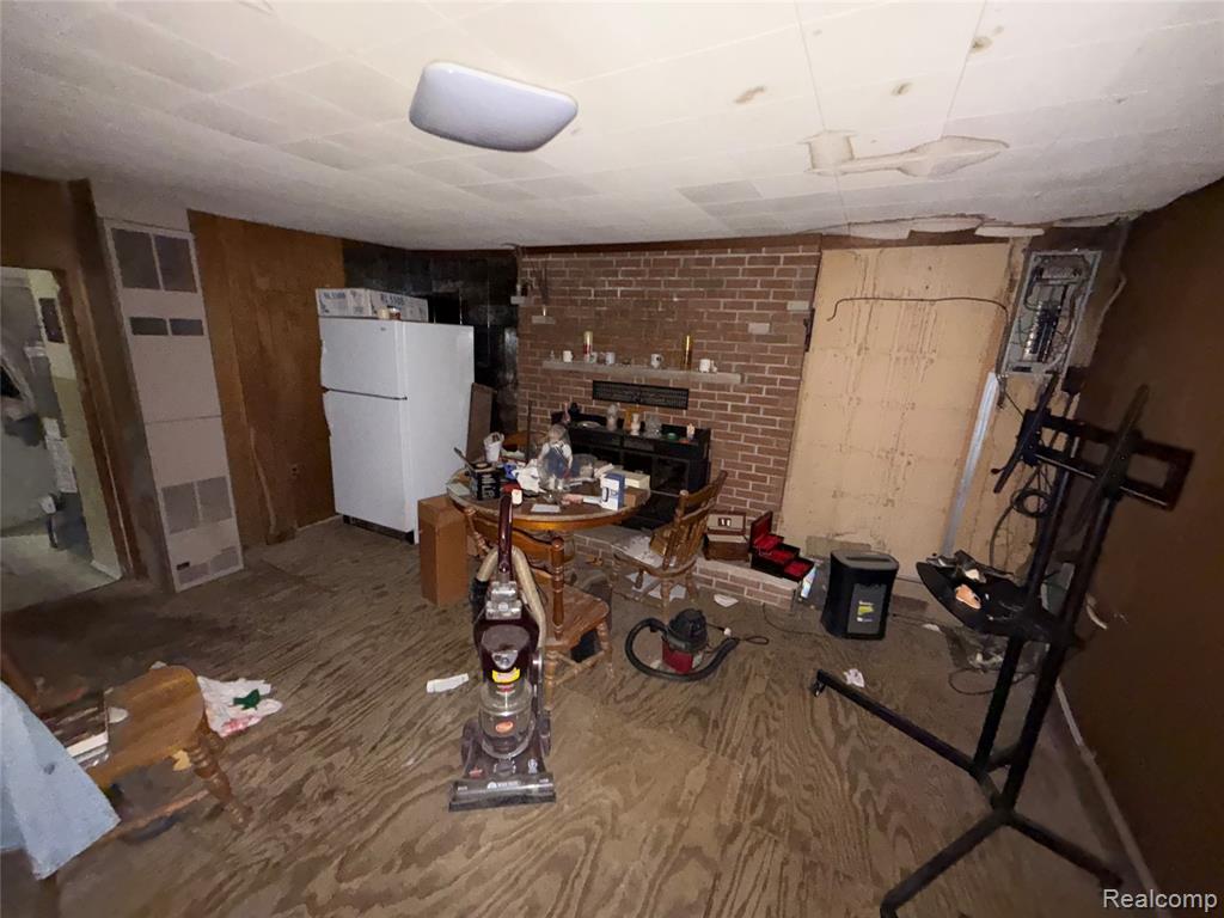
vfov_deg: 85.7
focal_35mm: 14
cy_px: 459
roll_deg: -3.2
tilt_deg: -13.7
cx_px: 612
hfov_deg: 102.1
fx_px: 495
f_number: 2.2
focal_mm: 2.22
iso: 1000
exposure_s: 1/16
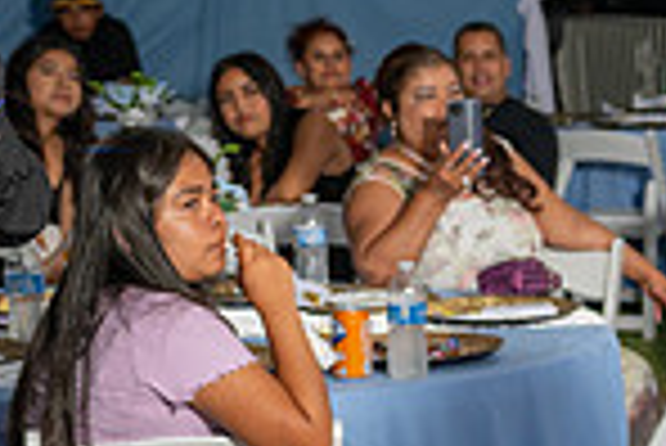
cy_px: 417
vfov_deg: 9.2
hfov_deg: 12.6
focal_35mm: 149
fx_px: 2759
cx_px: 1192
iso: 250
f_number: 3.5
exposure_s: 1/125
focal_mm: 38
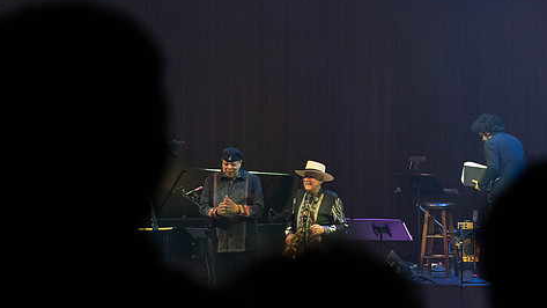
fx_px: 3234
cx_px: 268
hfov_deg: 9.7
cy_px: 169
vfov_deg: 5.4
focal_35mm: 223
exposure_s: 1/250
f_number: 5.6
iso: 2500
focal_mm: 100
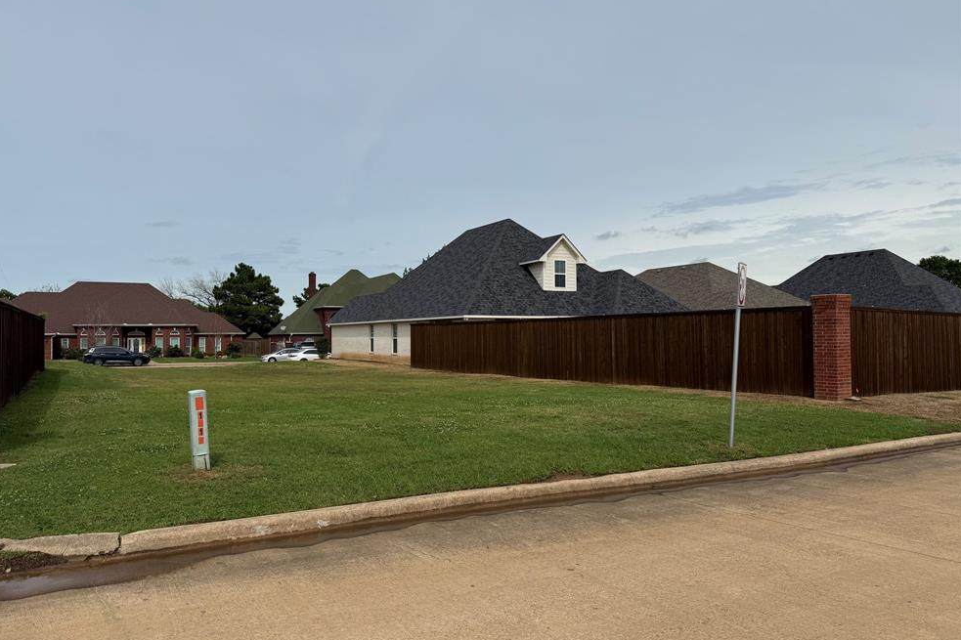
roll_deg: +0.4
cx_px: 465
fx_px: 694
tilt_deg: +2.0
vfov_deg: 49.5
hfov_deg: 69.4
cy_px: 319
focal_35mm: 26
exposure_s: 1/8130
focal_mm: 6.76
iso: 80
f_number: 1.78
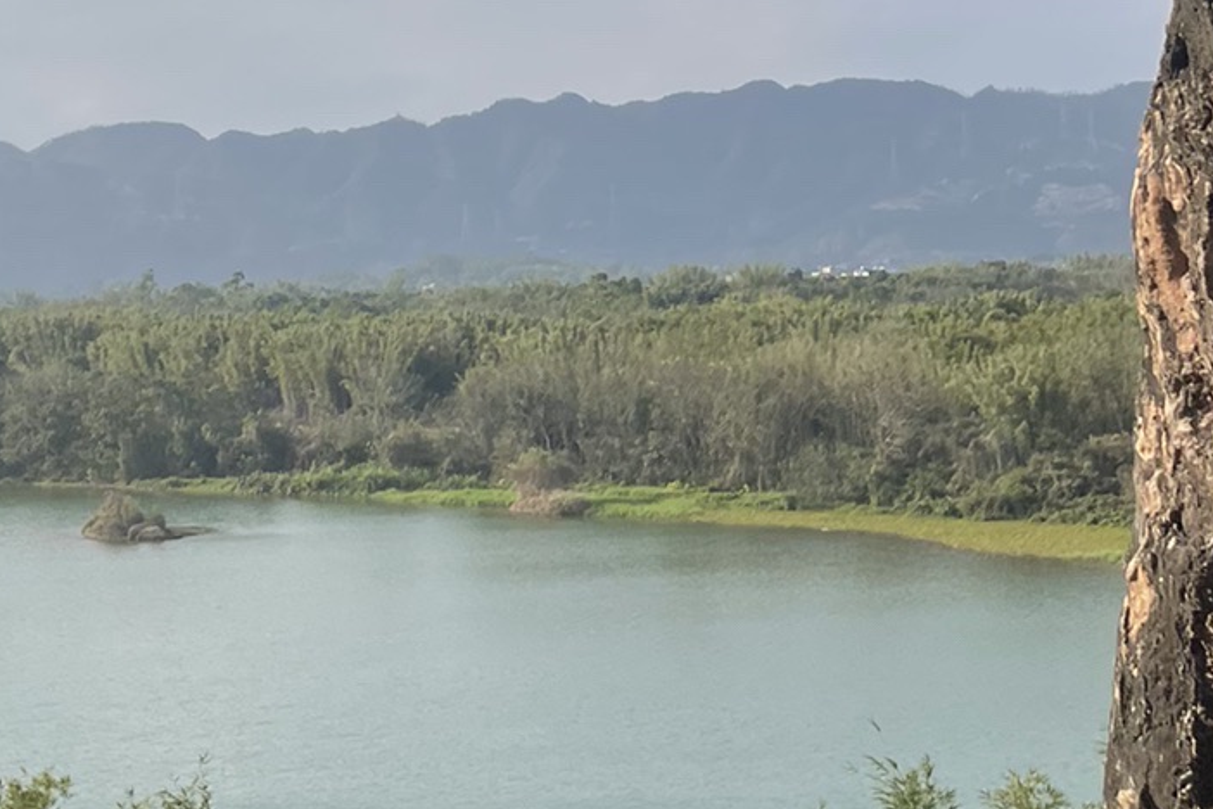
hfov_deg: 26.1
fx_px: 2594
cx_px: 340
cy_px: 273
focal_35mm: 77
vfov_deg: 17.7
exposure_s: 1/4831
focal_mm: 4.2
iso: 32
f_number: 1.6
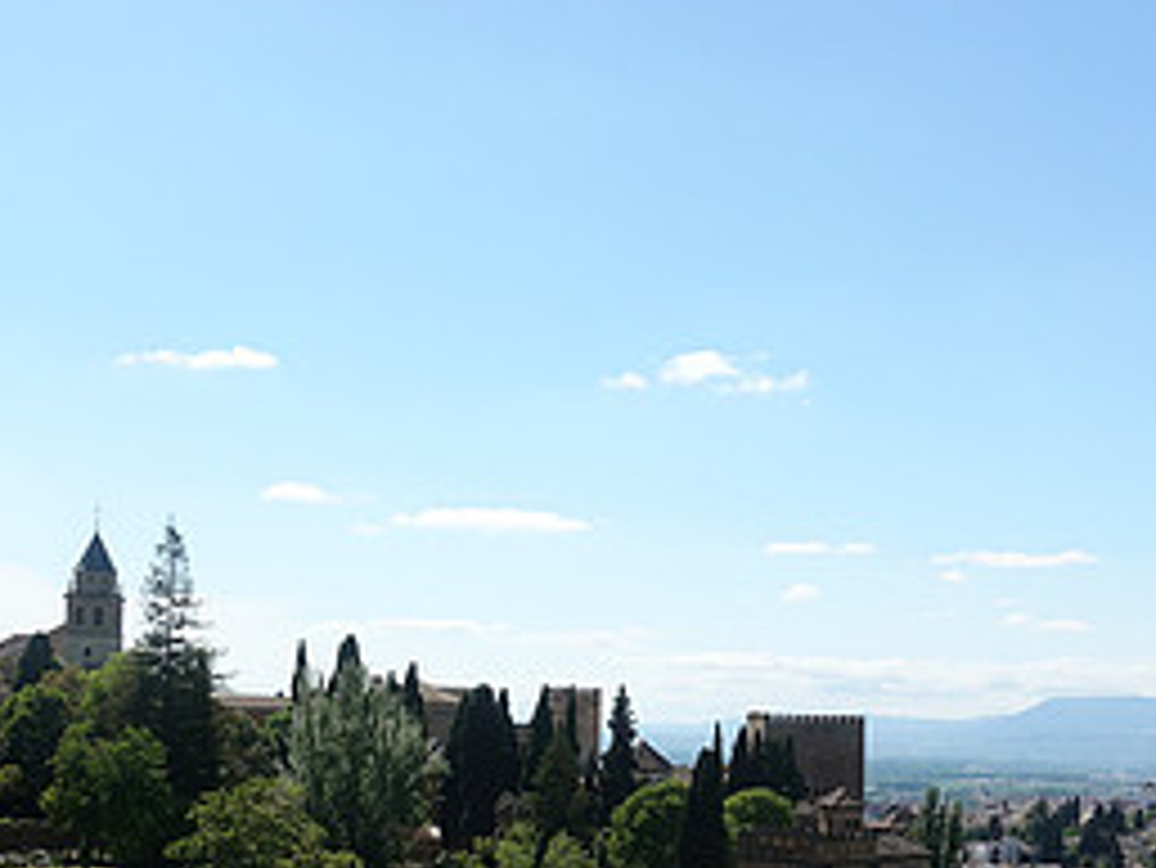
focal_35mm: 65
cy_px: 771
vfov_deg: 22.1
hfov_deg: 29.8
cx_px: 567
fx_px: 2172
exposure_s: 1/500
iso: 125
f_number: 5.6
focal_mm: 10.89
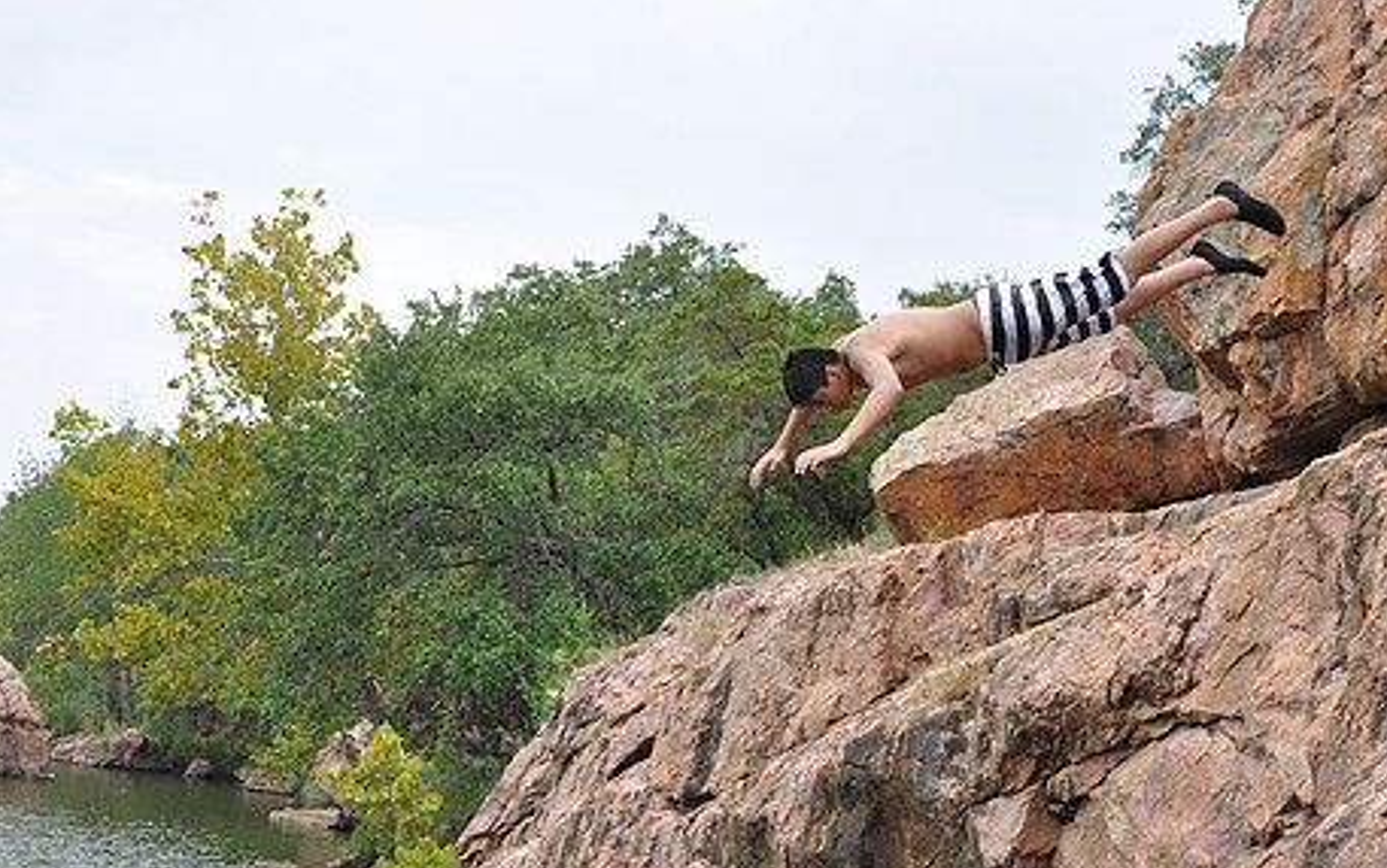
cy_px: 481
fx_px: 2344
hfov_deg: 32.8
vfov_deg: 21.0
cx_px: 865
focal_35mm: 62
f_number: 5.6
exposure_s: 1/1250
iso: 400
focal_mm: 32
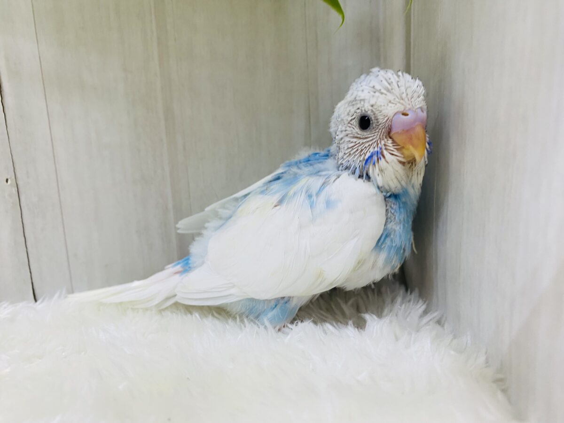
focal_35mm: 25
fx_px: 407
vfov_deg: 54.9
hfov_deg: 69.4
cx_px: 282
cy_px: 212
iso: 64
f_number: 1.8
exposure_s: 1/50
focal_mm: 4.25
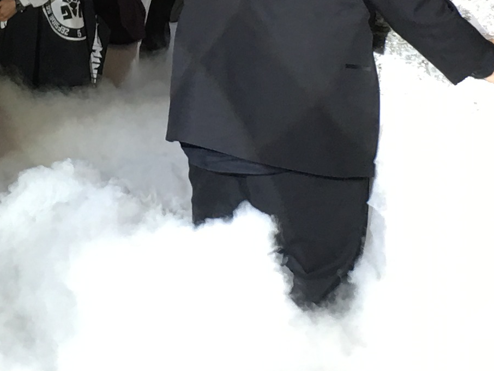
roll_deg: -0.9
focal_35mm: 129
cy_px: -37
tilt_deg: -4.0
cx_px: 168
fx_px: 1841
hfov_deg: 15.3
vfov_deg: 11.3
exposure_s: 1/15
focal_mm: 4.15
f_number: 2.2
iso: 32
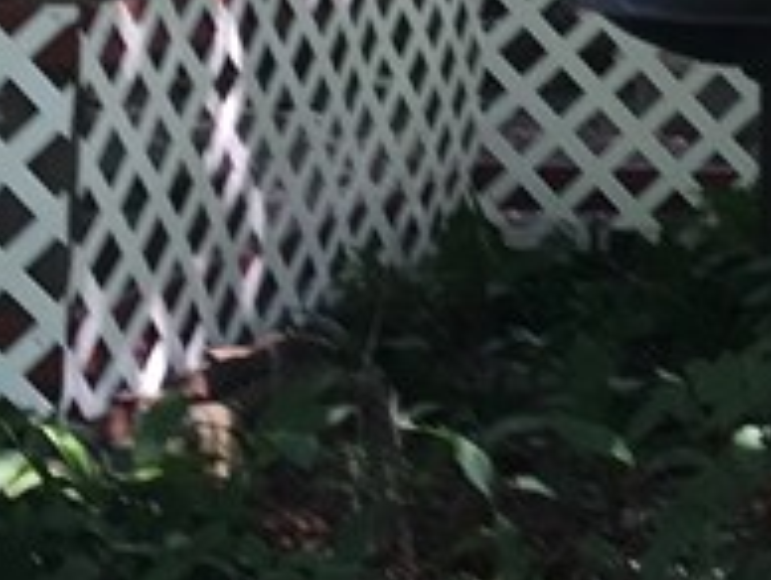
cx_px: 1498
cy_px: -226
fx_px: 3412
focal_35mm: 153
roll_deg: -1.3
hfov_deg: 11.7
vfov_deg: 9.5
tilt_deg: -0.4
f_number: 2.2
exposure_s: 1/60
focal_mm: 4.15
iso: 25
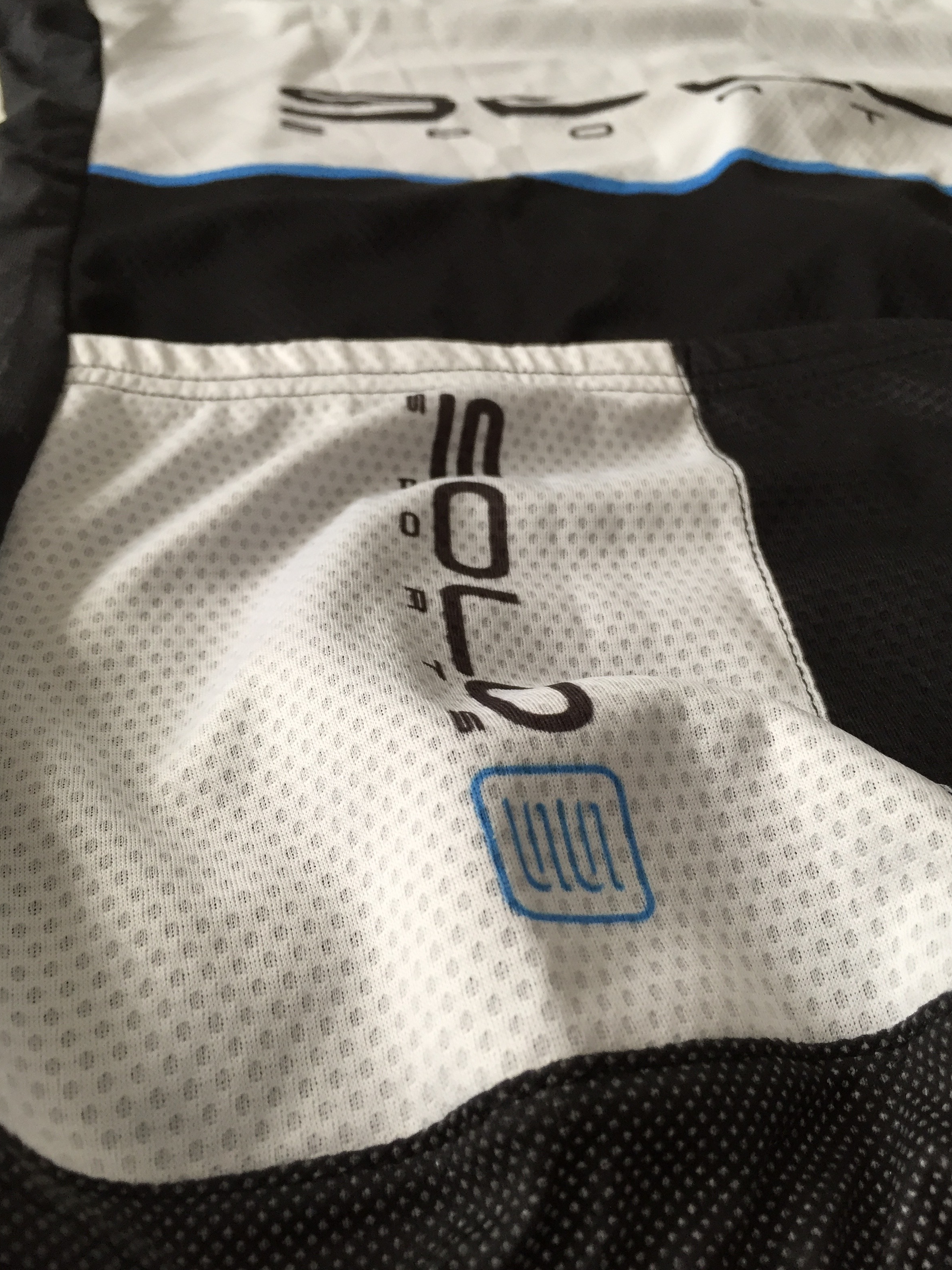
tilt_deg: -41.6
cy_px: 619
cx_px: 478
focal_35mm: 30
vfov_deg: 60.0
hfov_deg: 46.8
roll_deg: -3.2
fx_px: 1100
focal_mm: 4.15
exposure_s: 1/33
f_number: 2.2
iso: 50
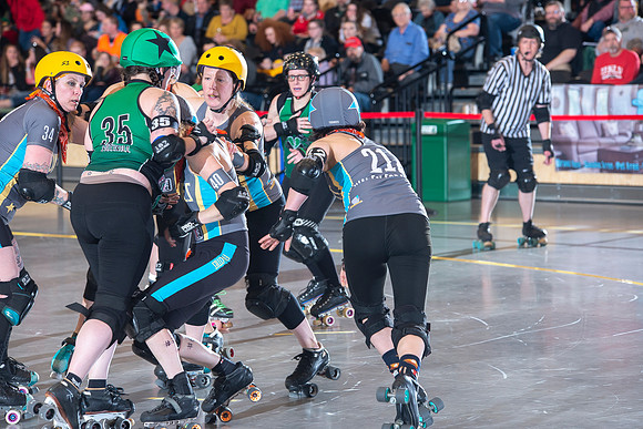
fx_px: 2680
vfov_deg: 9.2
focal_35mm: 150
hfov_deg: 13.7
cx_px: 322
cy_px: 214
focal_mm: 150
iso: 640
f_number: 5.6
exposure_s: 1/160
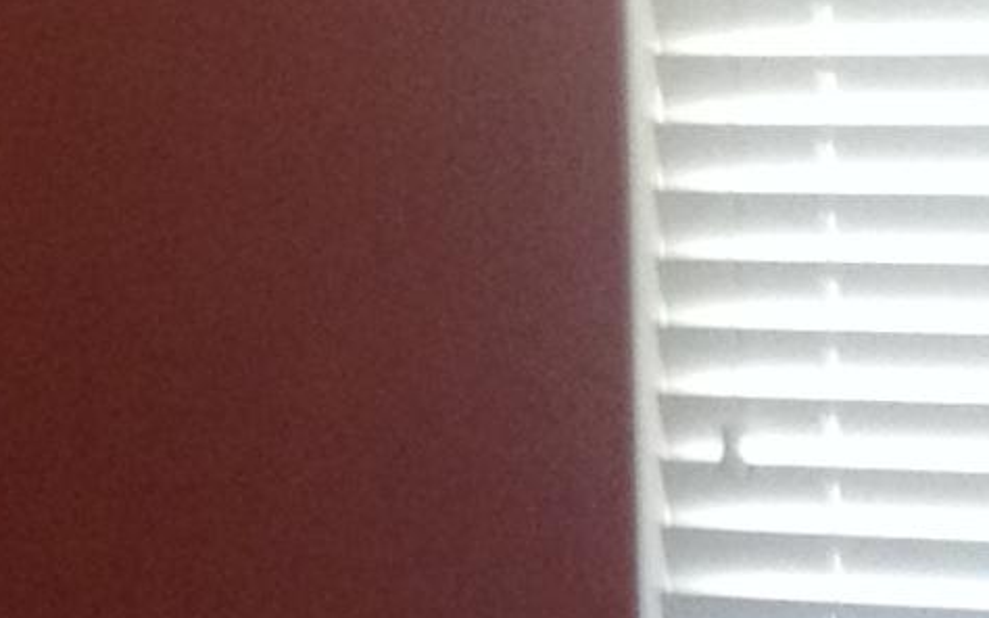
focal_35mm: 235
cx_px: -401
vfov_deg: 5.6
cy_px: 334
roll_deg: +0.6
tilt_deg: -6.3
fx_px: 6333
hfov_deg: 8.8
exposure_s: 1/20
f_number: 2.4
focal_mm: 4.28
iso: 160
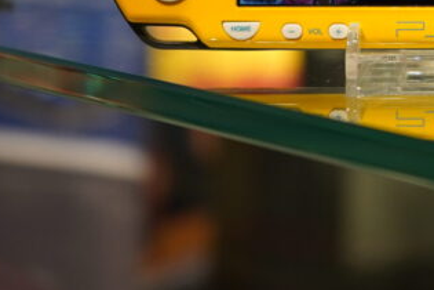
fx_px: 2158
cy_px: -128
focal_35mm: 179
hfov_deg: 11.0
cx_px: 671
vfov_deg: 7.6
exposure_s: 1/30
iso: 640
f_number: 5
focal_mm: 55
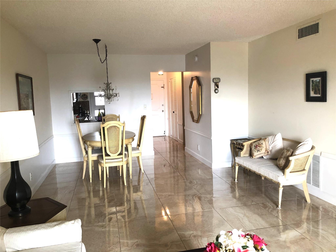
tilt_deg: -6.1
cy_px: 126
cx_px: 168
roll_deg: +2.6
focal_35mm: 28
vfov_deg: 49.7
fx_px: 272
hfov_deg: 63.4
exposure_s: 1/30
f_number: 1.8
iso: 32
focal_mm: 3.99
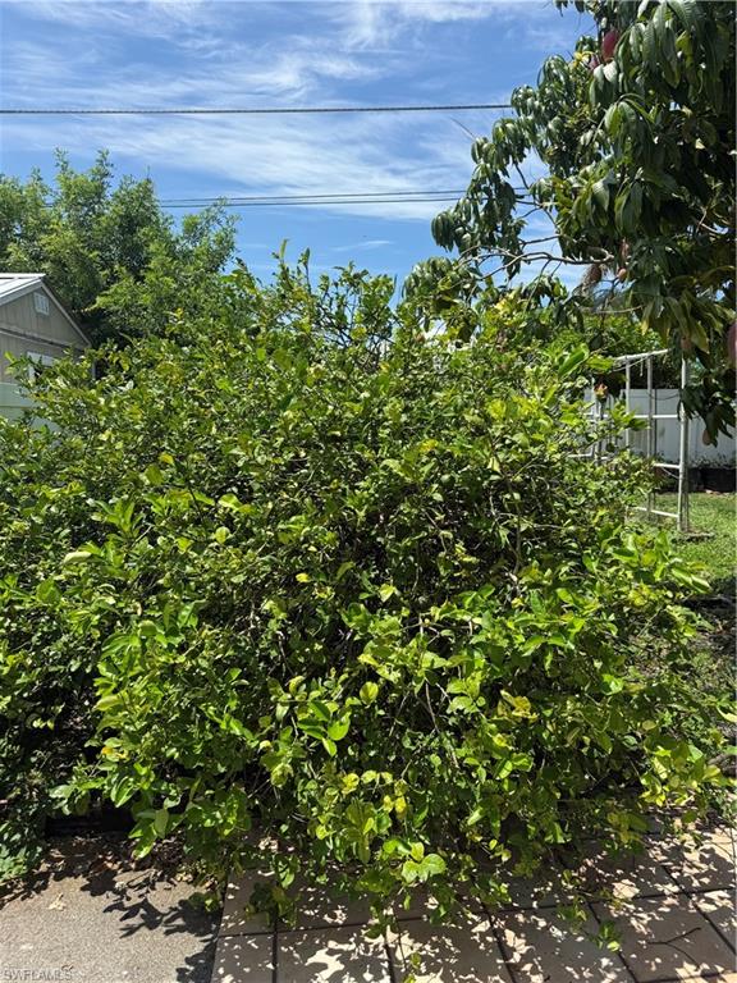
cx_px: 368
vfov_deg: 71.6
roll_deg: -0.4
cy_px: 492
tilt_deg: -5.5
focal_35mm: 24
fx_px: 681
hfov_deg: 56.8
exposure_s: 1/3021
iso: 80
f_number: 1.78
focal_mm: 6.76
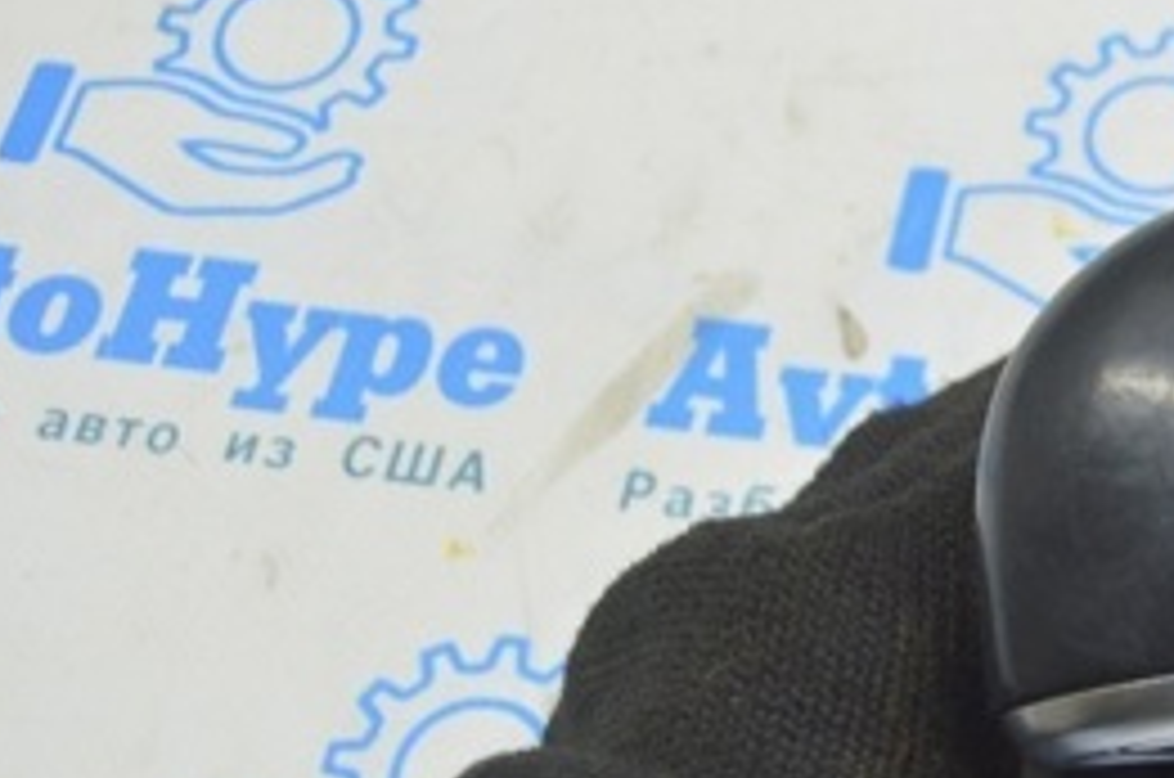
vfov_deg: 16.8
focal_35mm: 81
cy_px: 425
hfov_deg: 23.2
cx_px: 1376
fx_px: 2637
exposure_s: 1/20
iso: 400
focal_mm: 22
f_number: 5.6
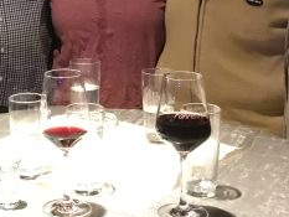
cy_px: 6
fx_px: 802
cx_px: 12
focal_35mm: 96
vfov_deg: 15.2
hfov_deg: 19.9
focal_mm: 3.99
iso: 100
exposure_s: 1/6
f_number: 1.8
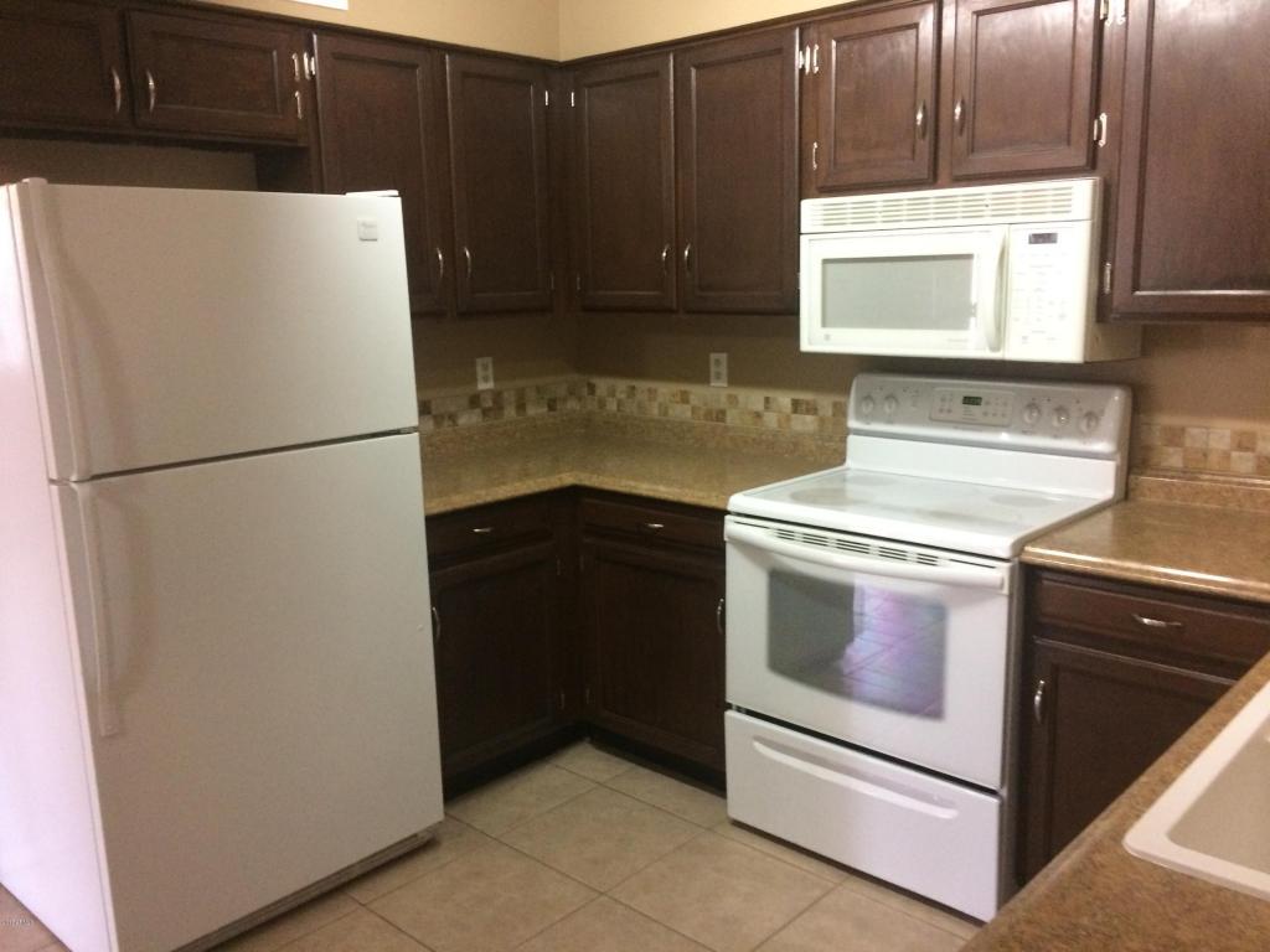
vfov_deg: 48.2
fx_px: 1064
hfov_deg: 61.7
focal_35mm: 29
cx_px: 635
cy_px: 476
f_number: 2.2
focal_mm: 4.15
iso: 250
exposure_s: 1/30
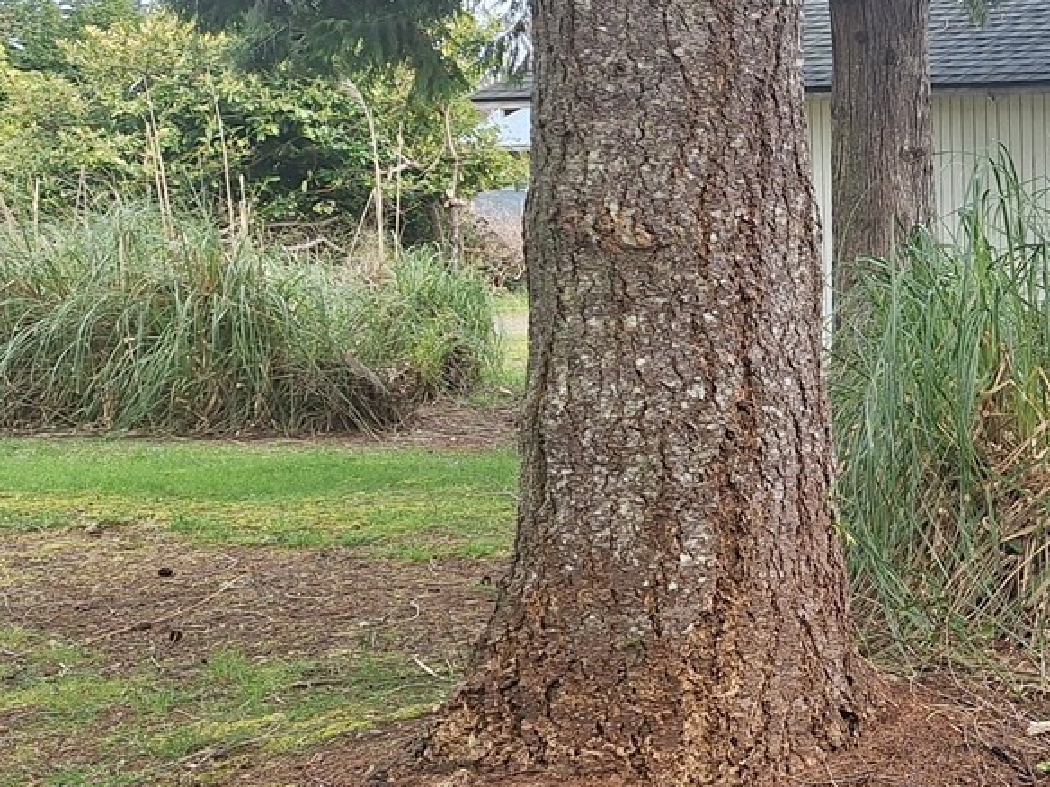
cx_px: 1359
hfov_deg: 26.2
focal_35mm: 63
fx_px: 1911
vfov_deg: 23.3
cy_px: 410
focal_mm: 5.54
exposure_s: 1/831
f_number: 1.8
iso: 40
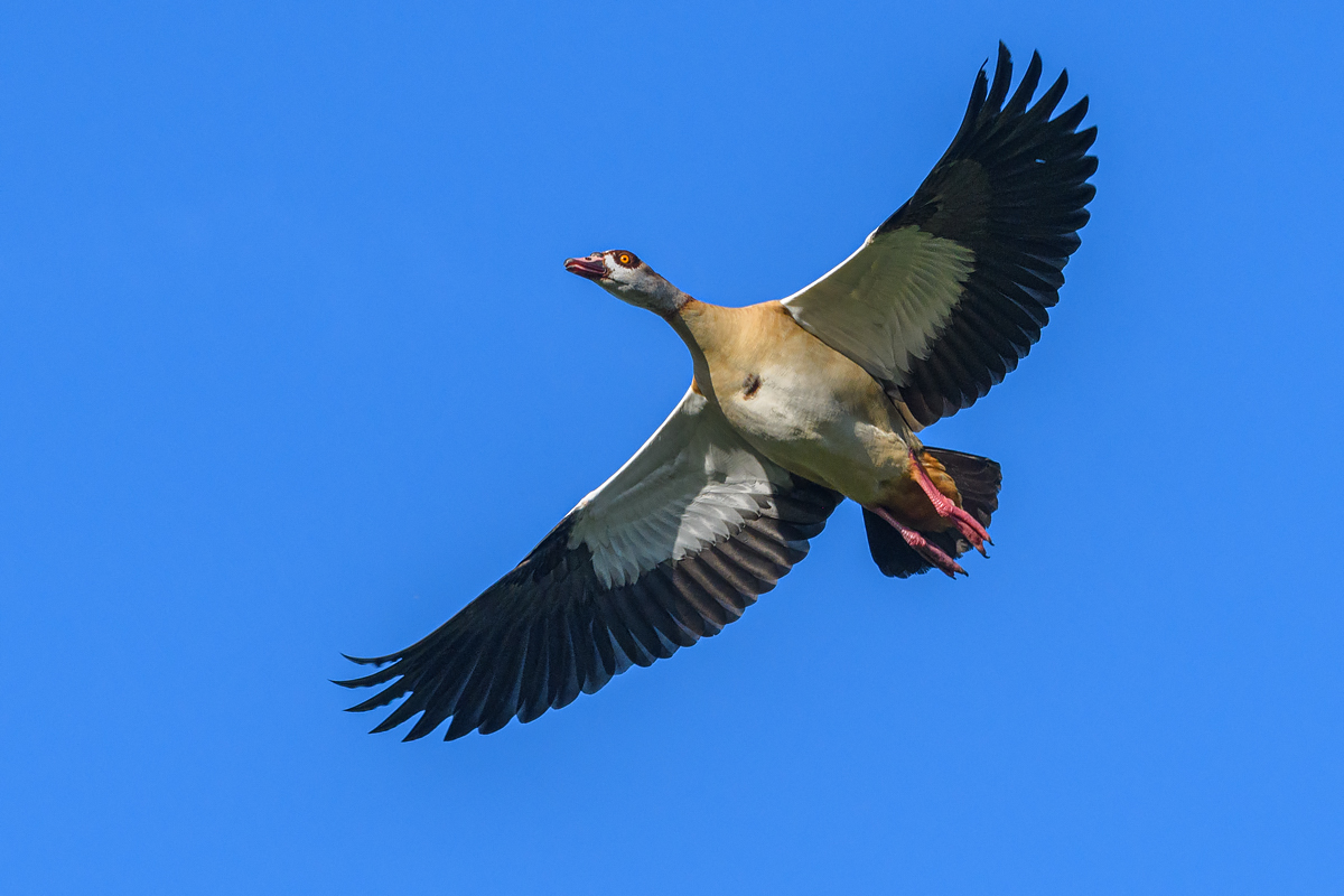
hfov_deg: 5.7
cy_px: 448
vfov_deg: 3.8
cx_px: 672
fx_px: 13439
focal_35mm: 360
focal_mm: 240
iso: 400
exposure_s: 1/1600
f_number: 8
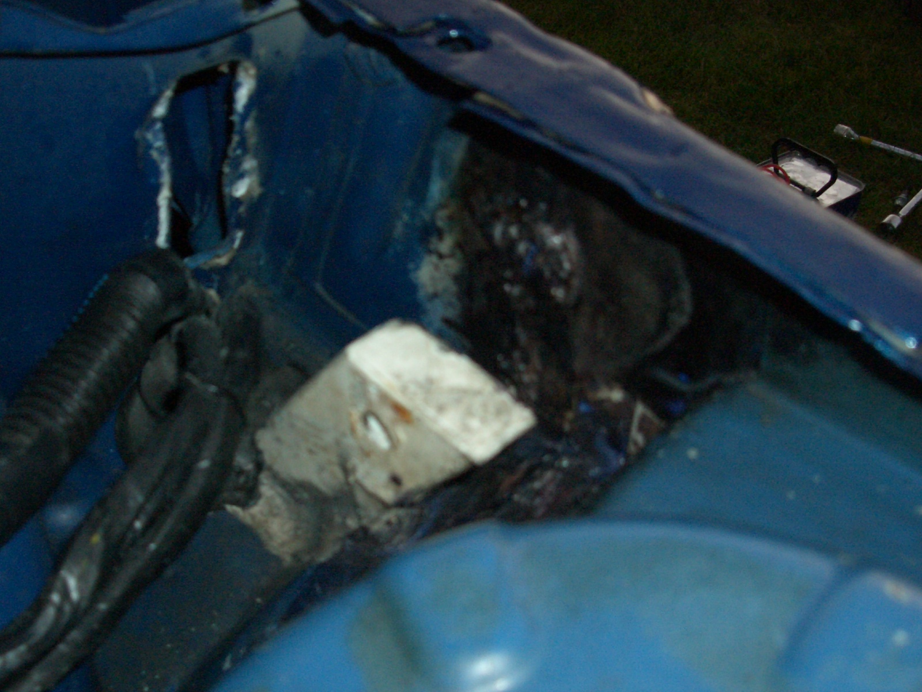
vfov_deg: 29.7
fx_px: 1305
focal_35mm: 49
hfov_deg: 38.9
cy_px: 346
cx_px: 461
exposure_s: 1/60
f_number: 3.1
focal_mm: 8.2
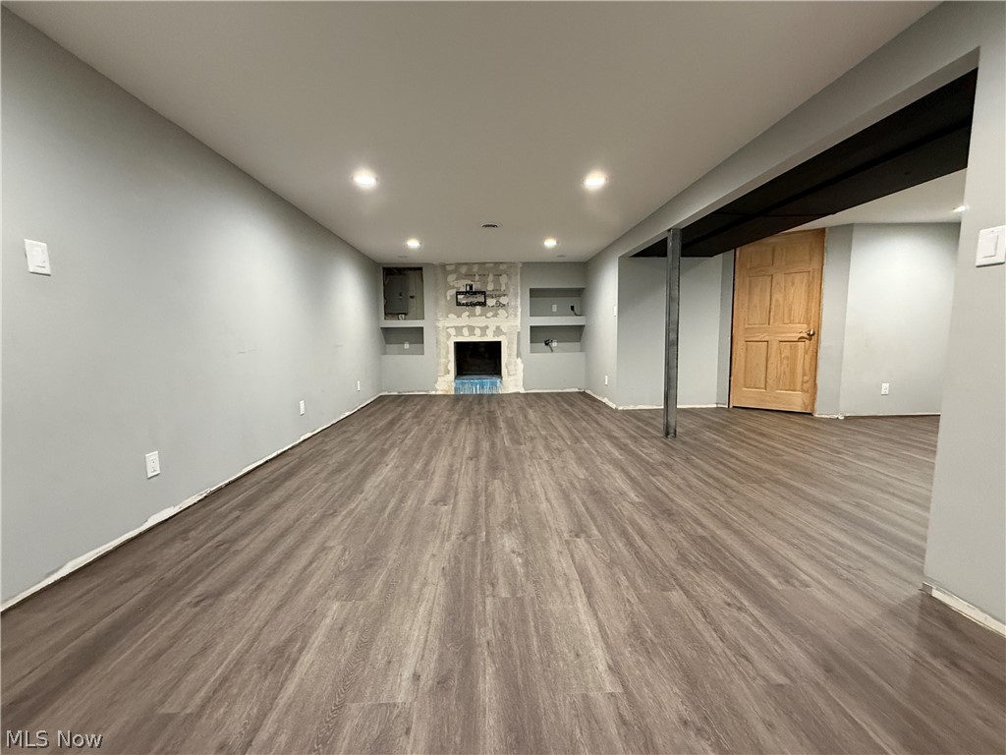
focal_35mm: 14
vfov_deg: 85.7
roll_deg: +0.9
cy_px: 378
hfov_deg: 102.1
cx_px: 503
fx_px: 407
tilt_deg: -6.8
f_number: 2.2
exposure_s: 1/60
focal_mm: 2.22
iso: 500
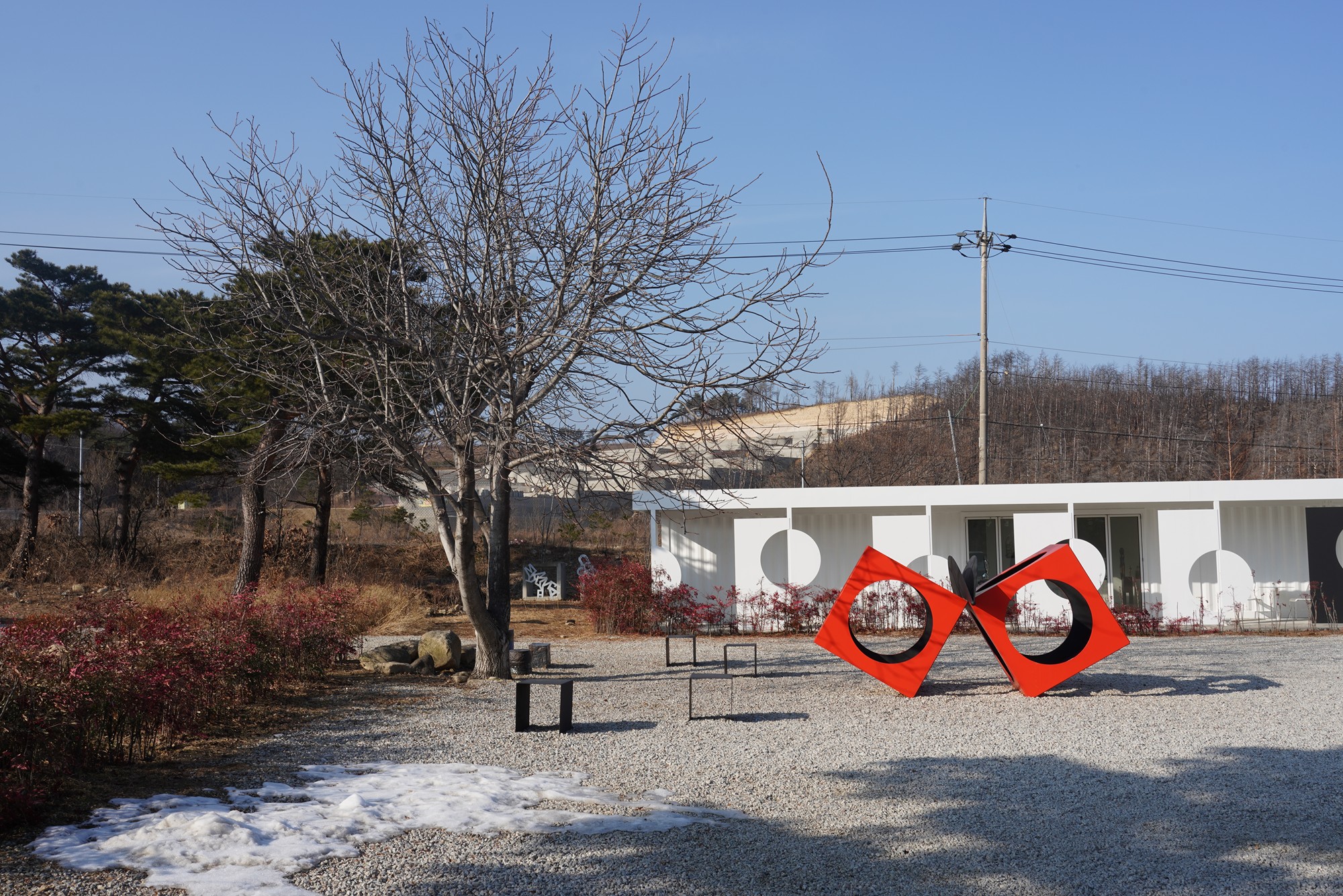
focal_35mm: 34
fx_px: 1268
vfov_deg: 38.9
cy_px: 448
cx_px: 672
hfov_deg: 55.8
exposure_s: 1/100
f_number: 14
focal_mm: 34
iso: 100
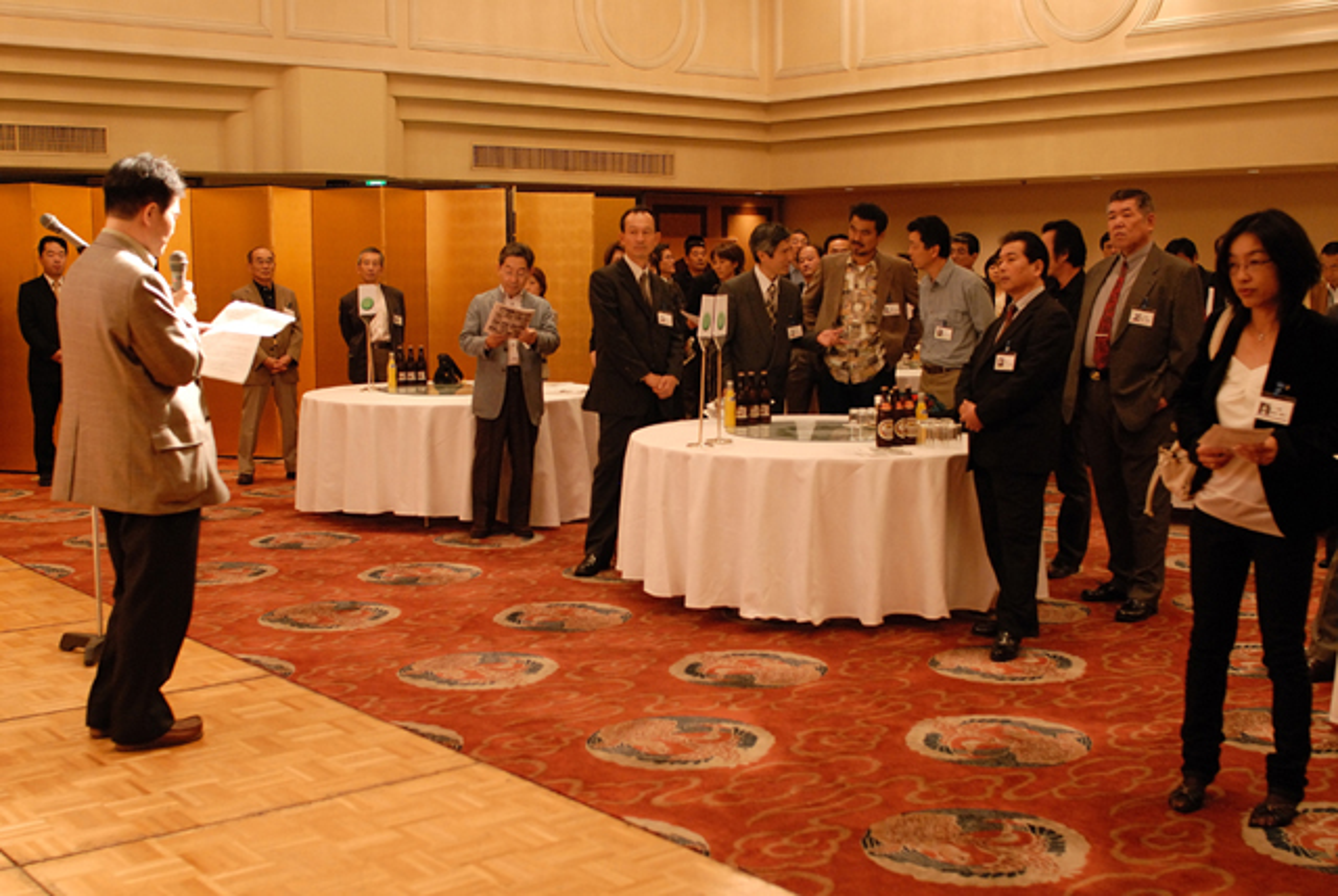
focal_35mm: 42
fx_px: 1564
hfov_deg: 46.3
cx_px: 669
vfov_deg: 32.0
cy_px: 448
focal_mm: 28
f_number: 3.2
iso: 800
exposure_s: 1/60
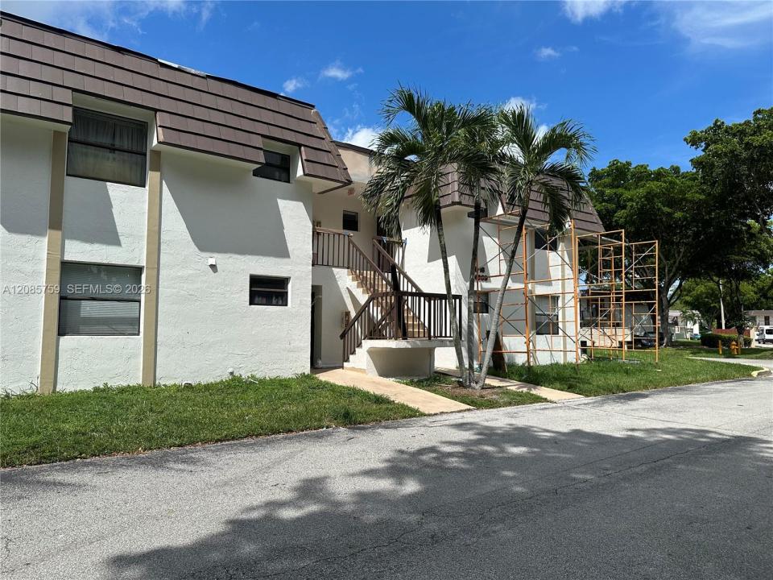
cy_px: 290
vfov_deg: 56.8
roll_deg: -0.8
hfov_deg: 71.6
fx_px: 536
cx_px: 386
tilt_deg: +4.4
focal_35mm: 24
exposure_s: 1/7042
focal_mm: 6.86
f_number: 1.78
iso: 80
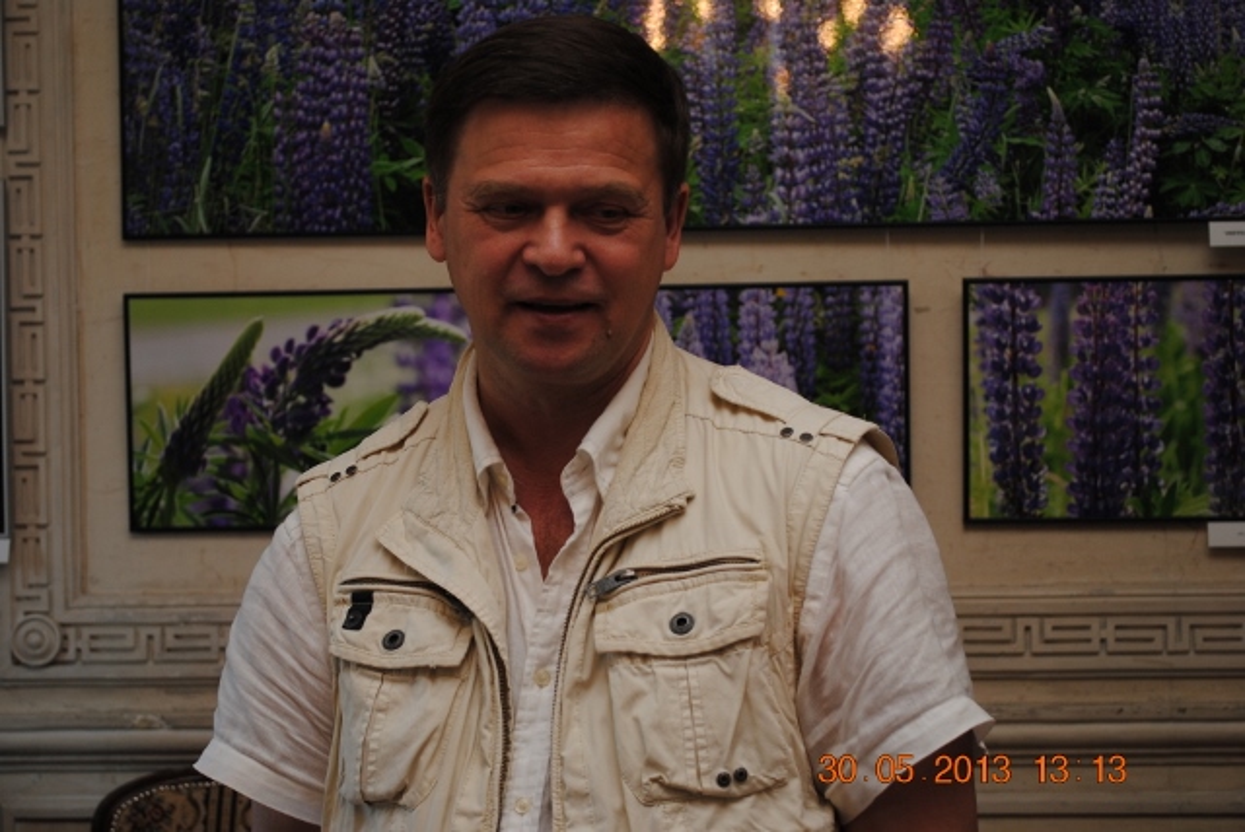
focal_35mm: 66
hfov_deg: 30.5
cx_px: 622
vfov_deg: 20.7
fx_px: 2285
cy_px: 416
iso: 200
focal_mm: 44
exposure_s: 1/60
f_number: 5.3
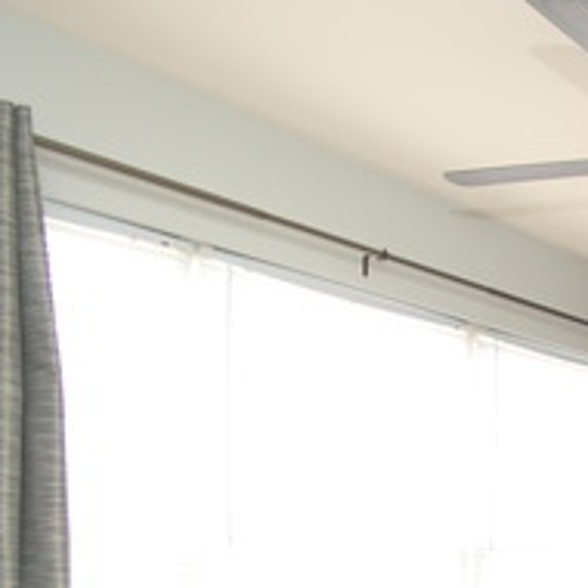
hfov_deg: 31.3
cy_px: 551
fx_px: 826
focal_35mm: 43
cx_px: 746
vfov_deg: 36.3
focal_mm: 10
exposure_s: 1/60
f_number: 4
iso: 450
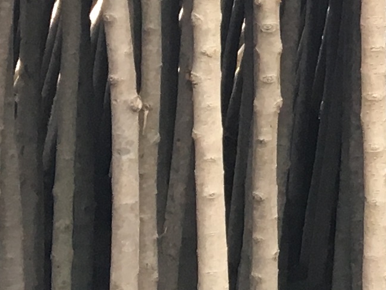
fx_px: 2019
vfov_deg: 8.0
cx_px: 783
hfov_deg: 10.1
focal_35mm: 181
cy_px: -210
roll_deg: -3.2
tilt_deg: +0.5
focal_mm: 4.15
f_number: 2.2
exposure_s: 1/33
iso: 32
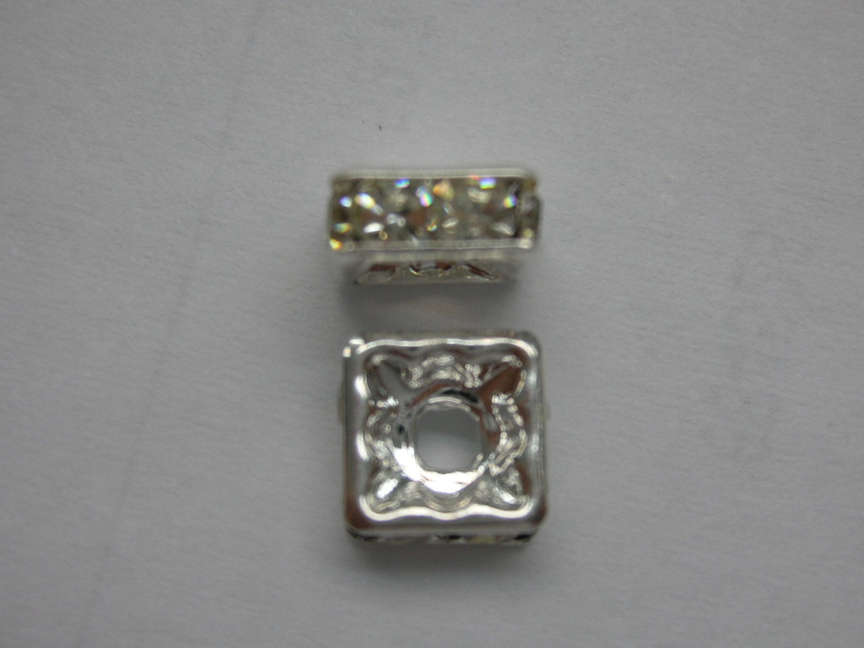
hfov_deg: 26.7
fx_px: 1822
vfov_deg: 20.2
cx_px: 432
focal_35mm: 73
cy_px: 324
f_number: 4.4
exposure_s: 1/26.5
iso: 50
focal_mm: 12.2
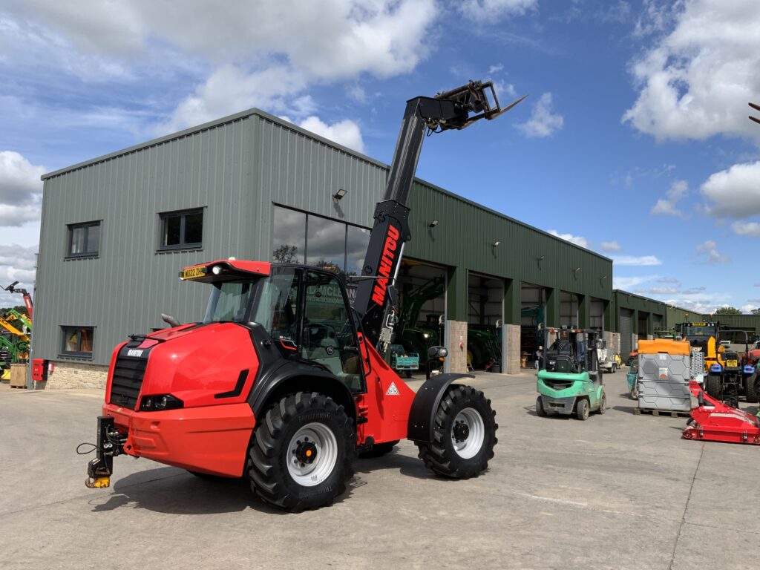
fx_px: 637
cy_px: 285
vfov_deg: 48.2
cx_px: 380
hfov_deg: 61.7
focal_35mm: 29
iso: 16
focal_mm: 3
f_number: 1.8
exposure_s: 1/2058
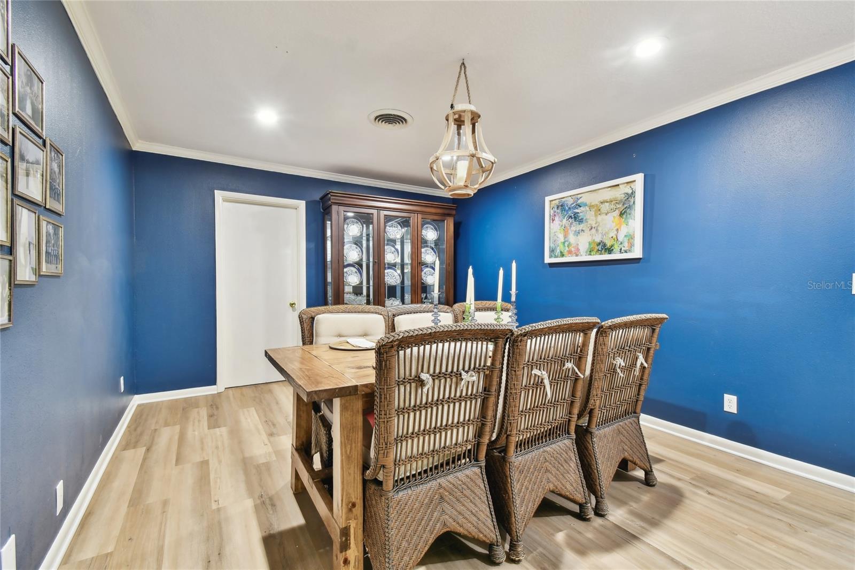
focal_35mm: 15
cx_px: 428
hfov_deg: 100.4
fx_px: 356
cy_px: 285
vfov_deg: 77.3
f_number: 7.1
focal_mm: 10
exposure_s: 3
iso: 100
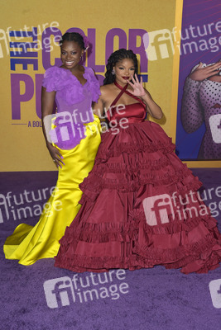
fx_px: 460
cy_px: 165
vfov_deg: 39.6
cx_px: 110
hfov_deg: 27.0
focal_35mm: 50
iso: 320
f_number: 6.3
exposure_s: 1/250
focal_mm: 50
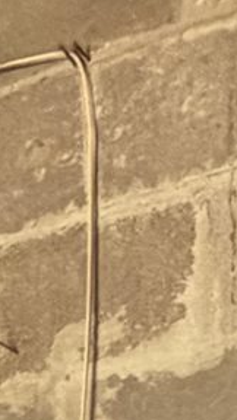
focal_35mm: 122
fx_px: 1363
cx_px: 113
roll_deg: +1.0
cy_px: 954
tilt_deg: -5.4
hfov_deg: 9.9
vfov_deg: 13.6
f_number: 2.2
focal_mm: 2.22
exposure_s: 1/66
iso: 320
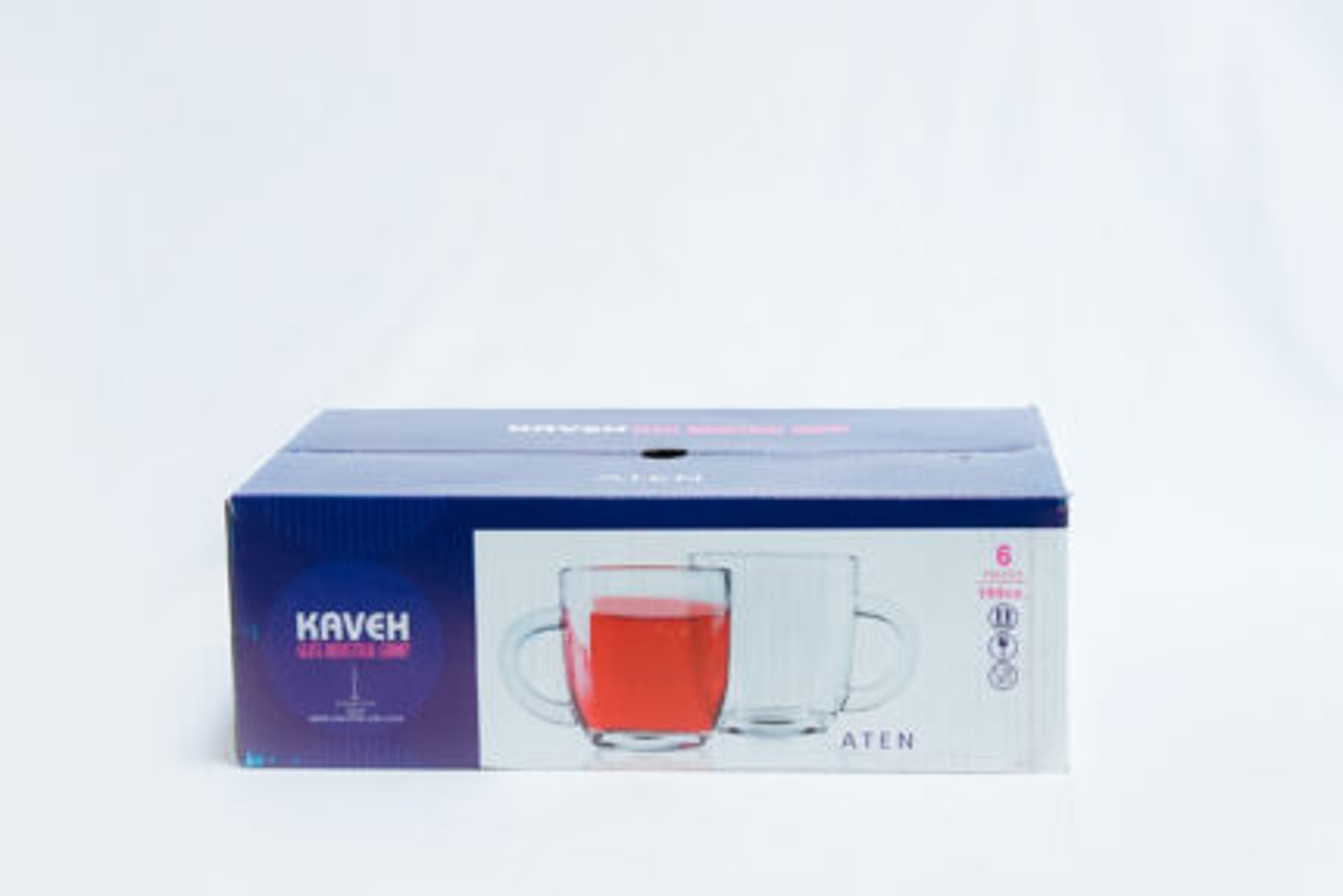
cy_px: 448
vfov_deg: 16.7
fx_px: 3060
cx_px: 672
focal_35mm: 82
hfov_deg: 24.8
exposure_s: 1/125
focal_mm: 55
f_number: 10
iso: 3200
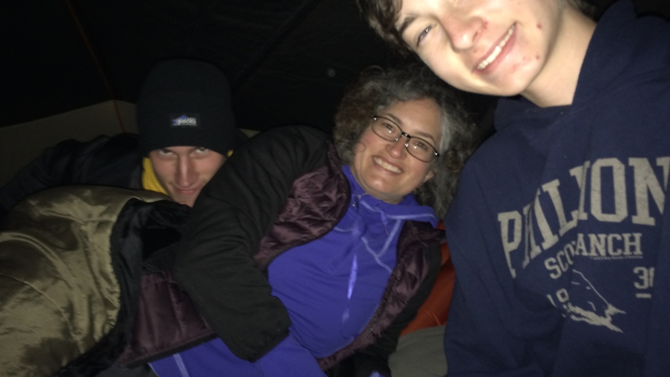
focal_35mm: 32
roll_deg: -0.6
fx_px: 569
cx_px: 339
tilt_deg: -11.3
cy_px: 159
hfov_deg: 61.0
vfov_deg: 36.6
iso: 125
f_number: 2.2
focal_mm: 4.15
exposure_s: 1/16
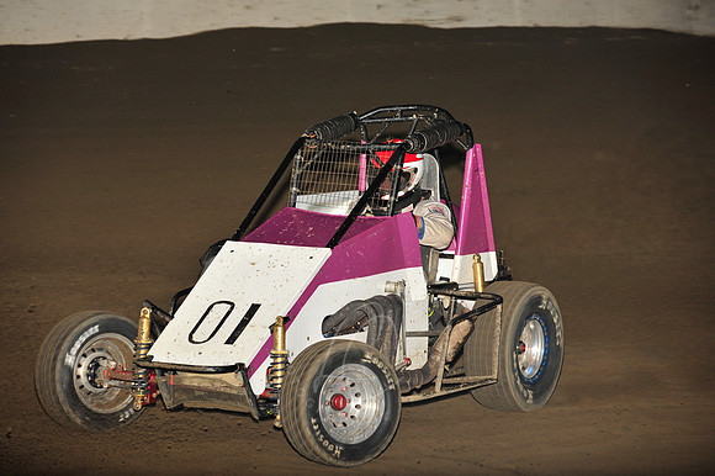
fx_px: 3374
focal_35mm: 170
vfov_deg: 8.1
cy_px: 238
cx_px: 358
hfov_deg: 12.1
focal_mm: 170
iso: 800
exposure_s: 1/320
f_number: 6.3
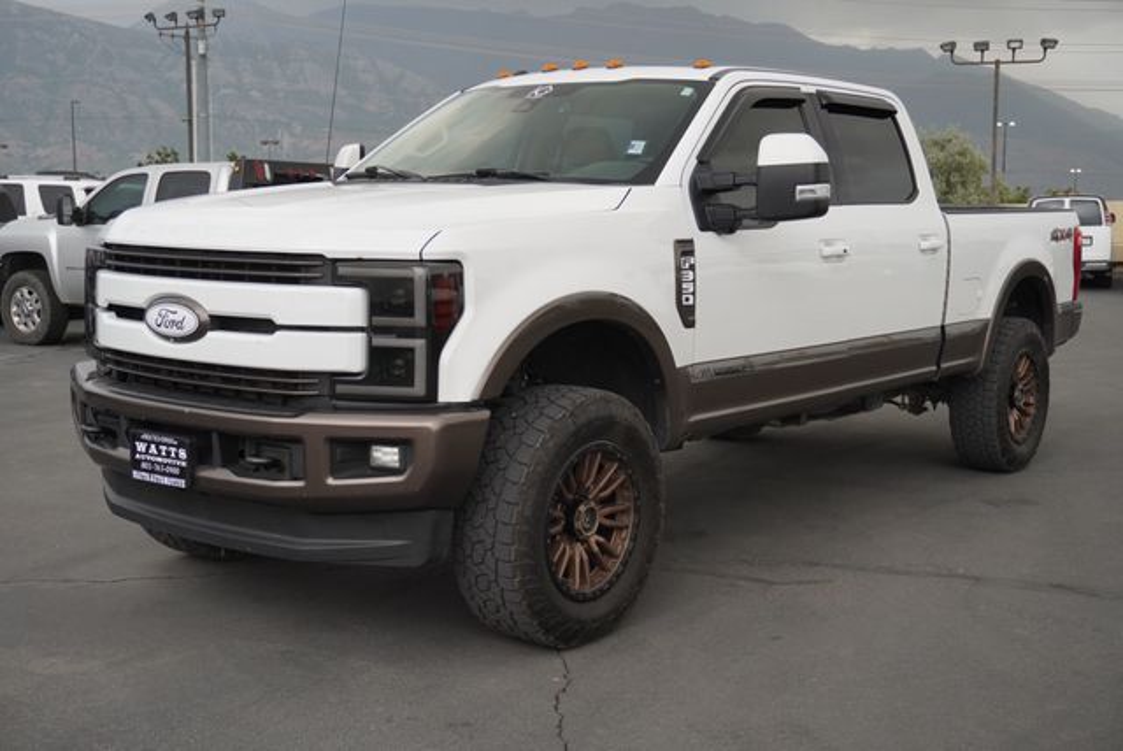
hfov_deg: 44.9
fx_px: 1358
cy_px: 376
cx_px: 562
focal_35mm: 44
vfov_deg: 30.9
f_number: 4.5
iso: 250
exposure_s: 1/160
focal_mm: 29
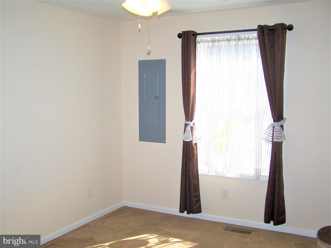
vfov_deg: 37.7
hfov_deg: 49.0
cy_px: 124
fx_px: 363
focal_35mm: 38
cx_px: 166
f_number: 2.8
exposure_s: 1/180
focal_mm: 6.3
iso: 80
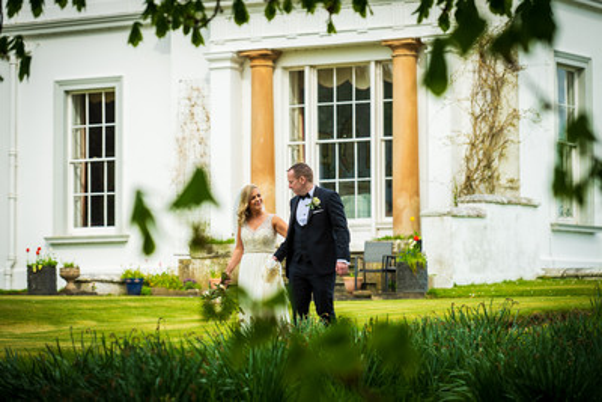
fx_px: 2291
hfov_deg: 15.0
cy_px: 201
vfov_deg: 10.0
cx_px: 301
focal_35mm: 137
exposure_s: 1/400
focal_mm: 135
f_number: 4.5
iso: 160
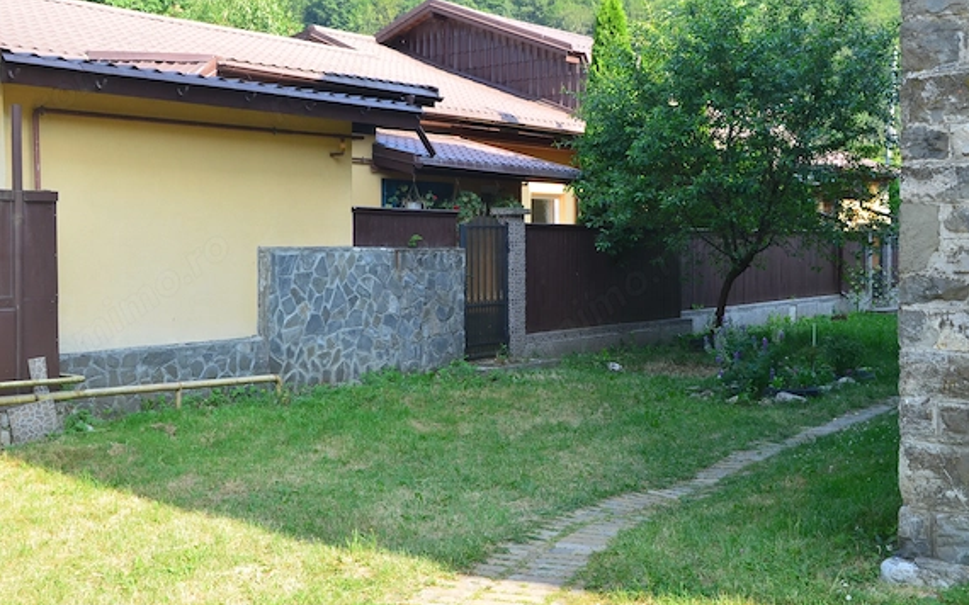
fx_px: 1188
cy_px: 279
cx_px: 488
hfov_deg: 44.4
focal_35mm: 45
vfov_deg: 28.6
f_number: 10
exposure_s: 1/250
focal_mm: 28
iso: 400
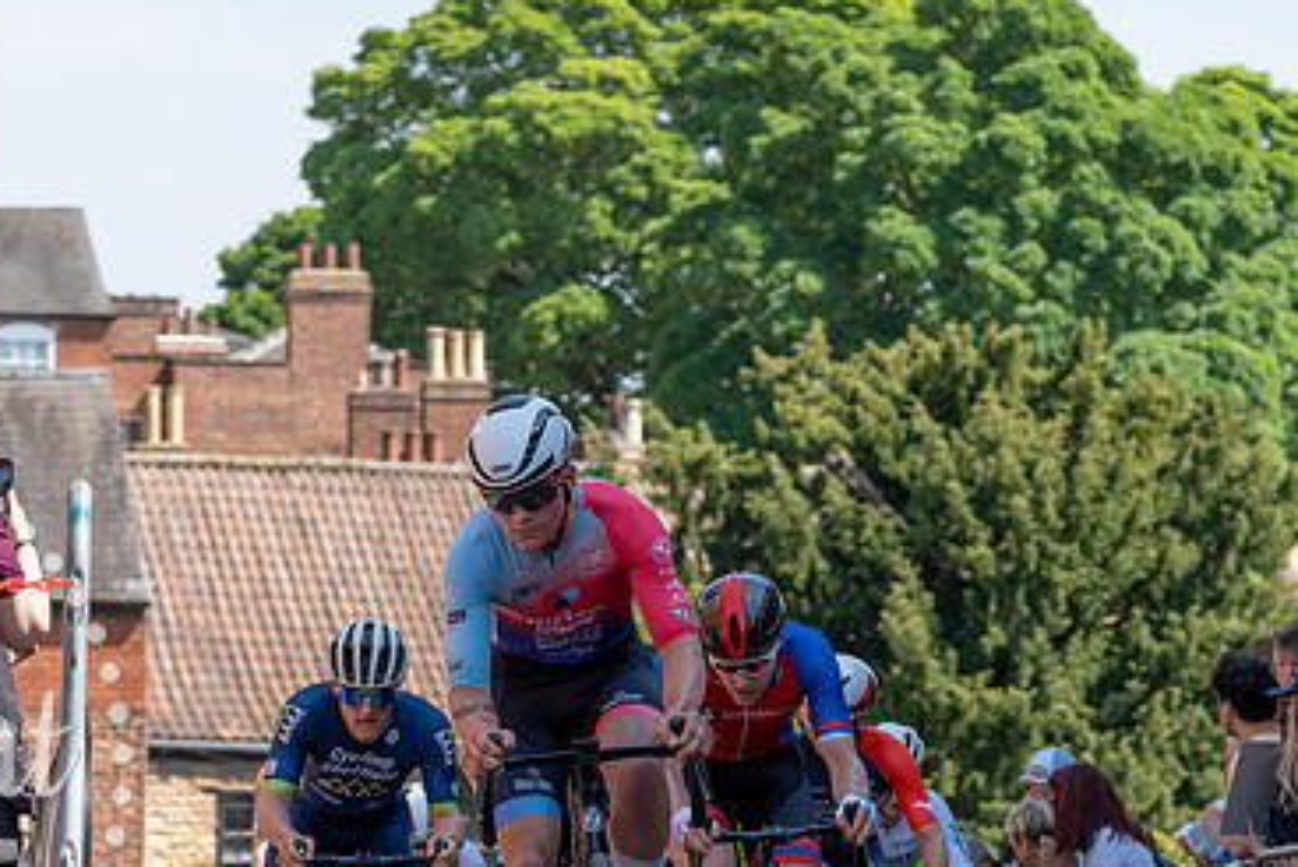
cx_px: 488
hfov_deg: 14.3
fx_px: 5160
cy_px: 708
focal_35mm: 143
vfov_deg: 9.6
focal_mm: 75
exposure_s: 1/800
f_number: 4
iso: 160
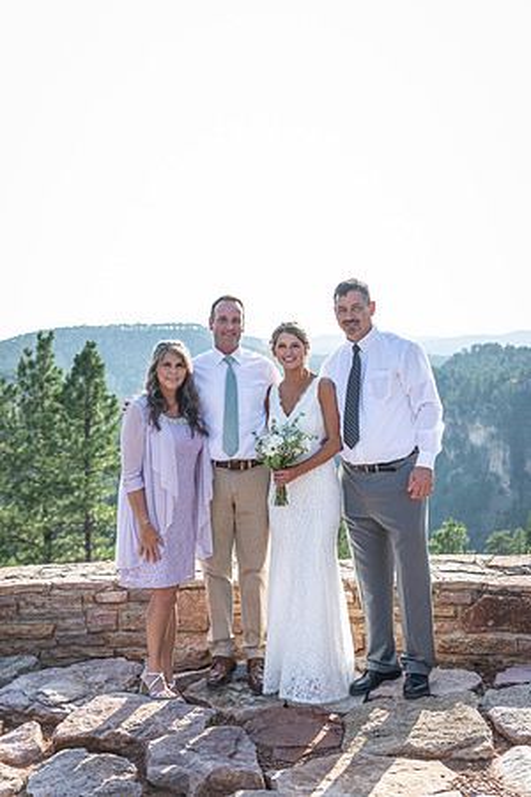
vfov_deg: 46.4
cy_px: 398
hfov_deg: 31.9
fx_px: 929
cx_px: 266
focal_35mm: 42
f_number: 3.5
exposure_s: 1/400
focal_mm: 42
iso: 125
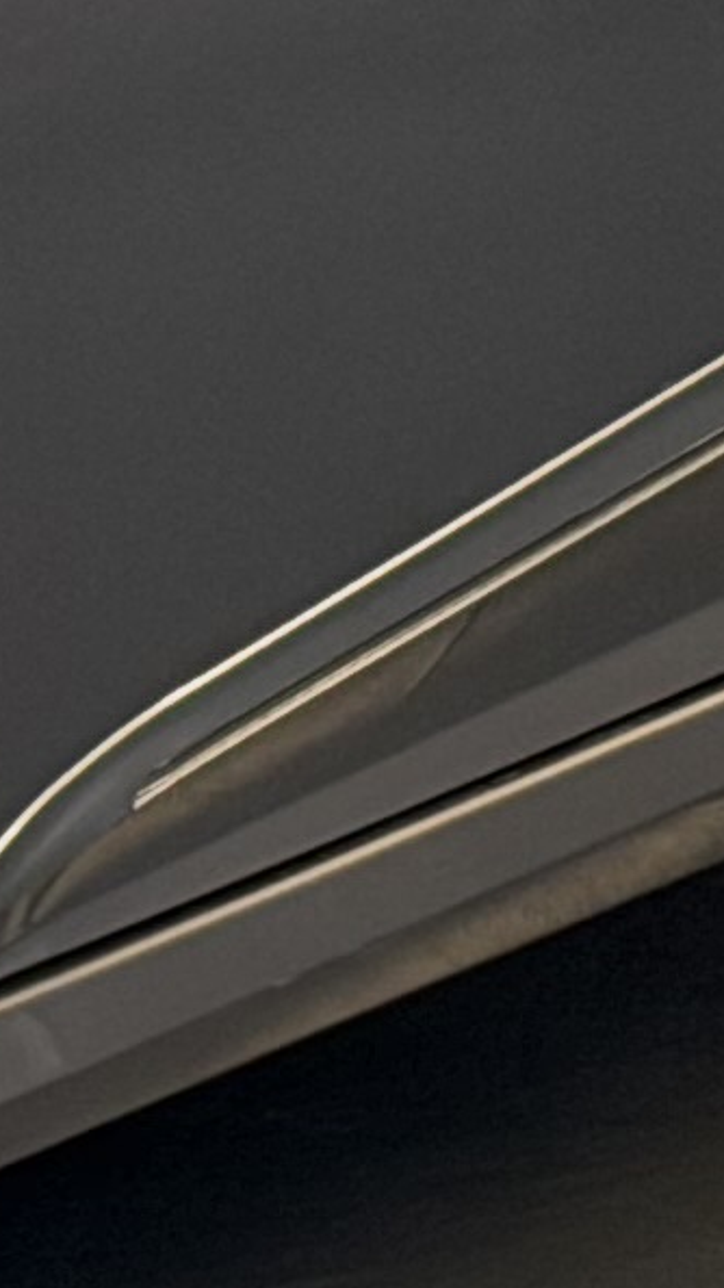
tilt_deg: -8.4
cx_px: -1385
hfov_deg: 3.4
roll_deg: -0.1
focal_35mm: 355
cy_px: -33
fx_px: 12119
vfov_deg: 6.1
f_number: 1.78
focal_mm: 6.76
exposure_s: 1/102
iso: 160
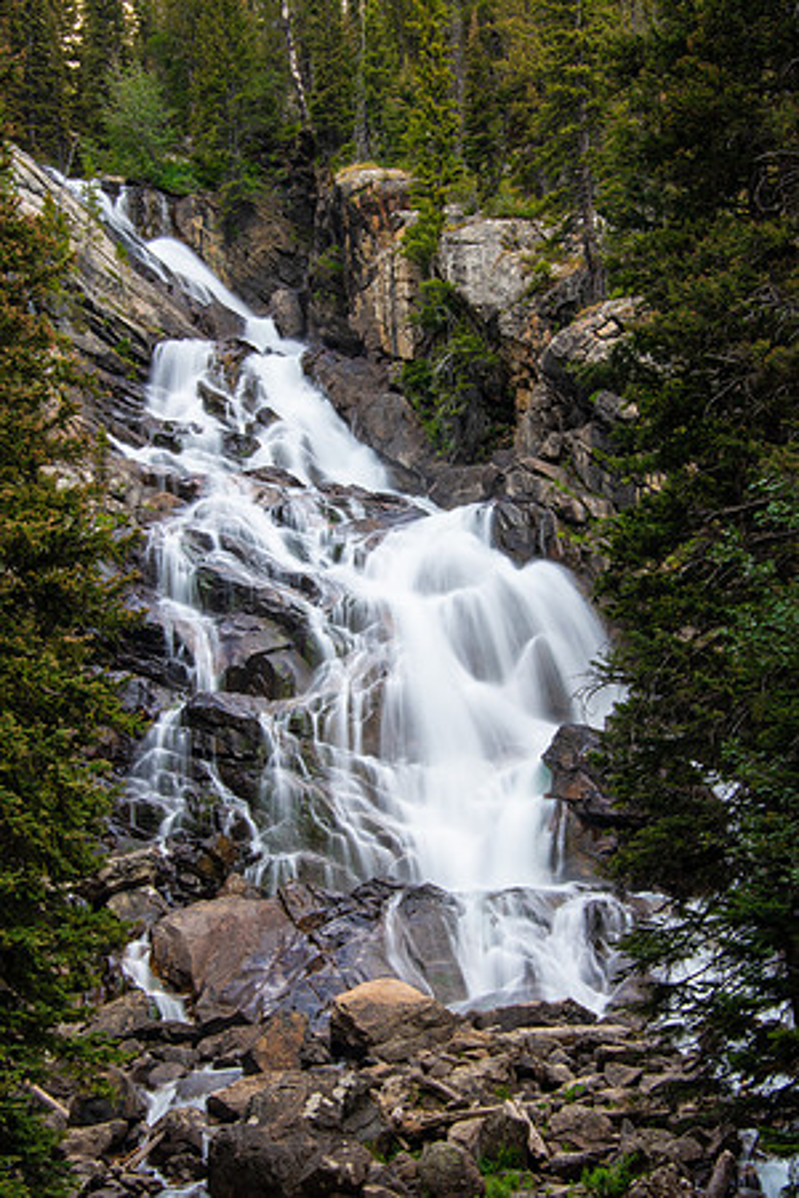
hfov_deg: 18.9
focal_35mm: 72
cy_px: 599
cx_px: 400
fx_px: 2397
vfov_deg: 28.1
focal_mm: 72
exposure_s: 1/2.5
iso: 31
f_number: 29
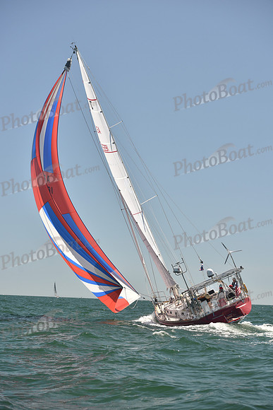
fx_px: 796
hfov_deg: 19.5
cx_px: 136
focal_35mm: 70
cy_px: 205
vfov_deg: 28.8
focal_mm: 70
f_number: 5
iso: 250
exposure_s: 1/800
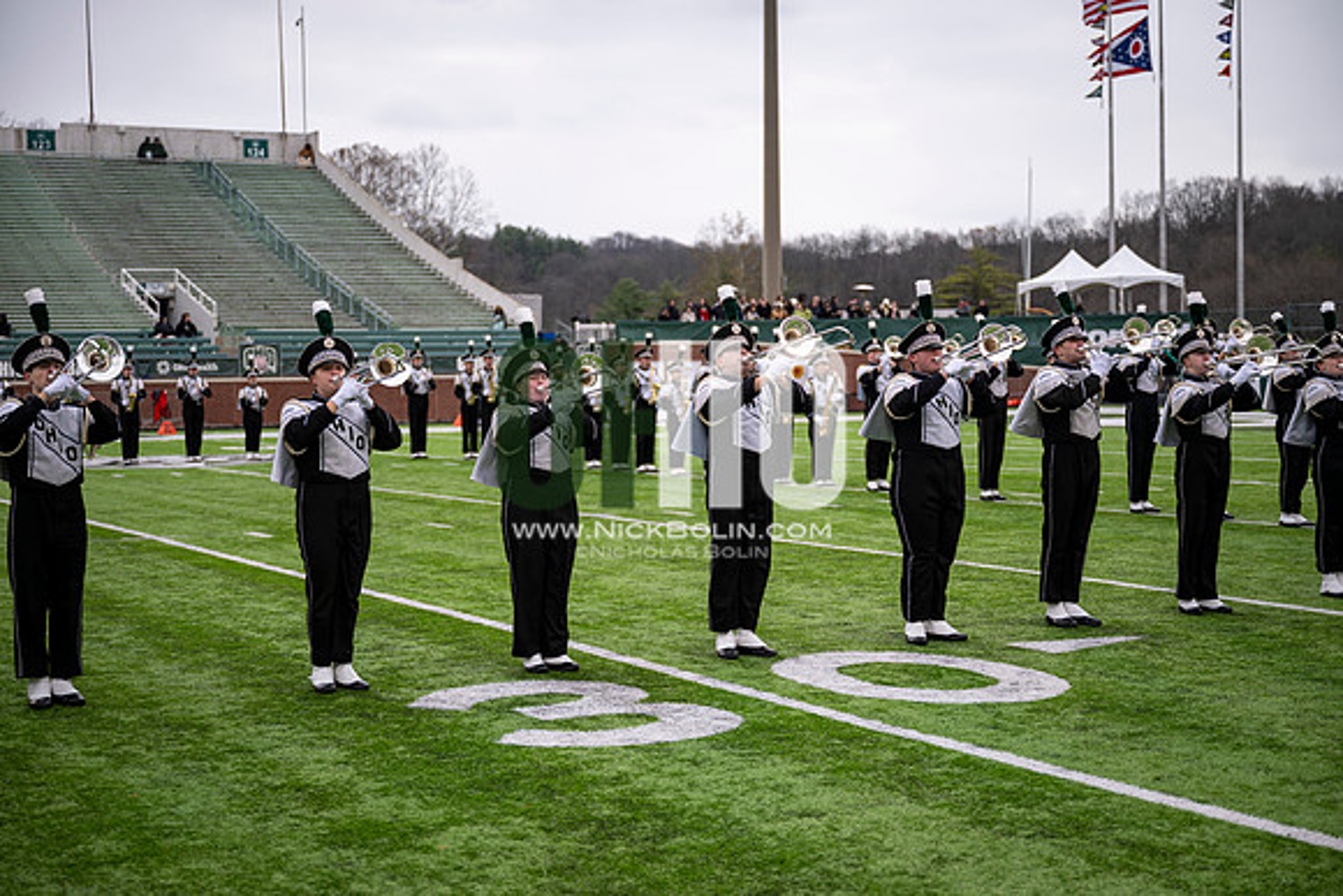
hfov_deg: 36.9
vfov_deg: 25.1
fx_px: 2015
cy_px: 448
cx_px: 672
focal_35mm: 54
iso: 100
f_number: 2.8
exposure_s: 1/500
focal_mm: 54
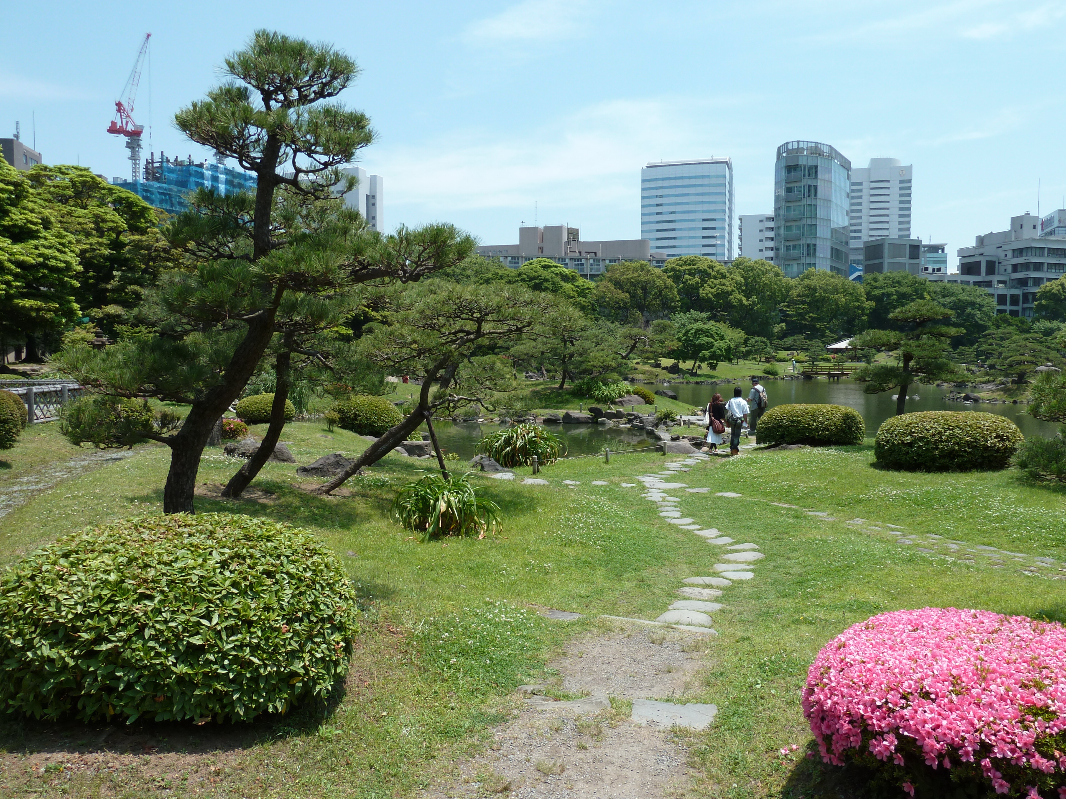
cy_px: 415
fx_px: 801
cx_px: 544
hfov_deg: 67.3
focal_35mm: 26
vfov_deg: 53.1
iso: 80
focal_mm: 4.1
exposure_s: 1/500
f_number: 4
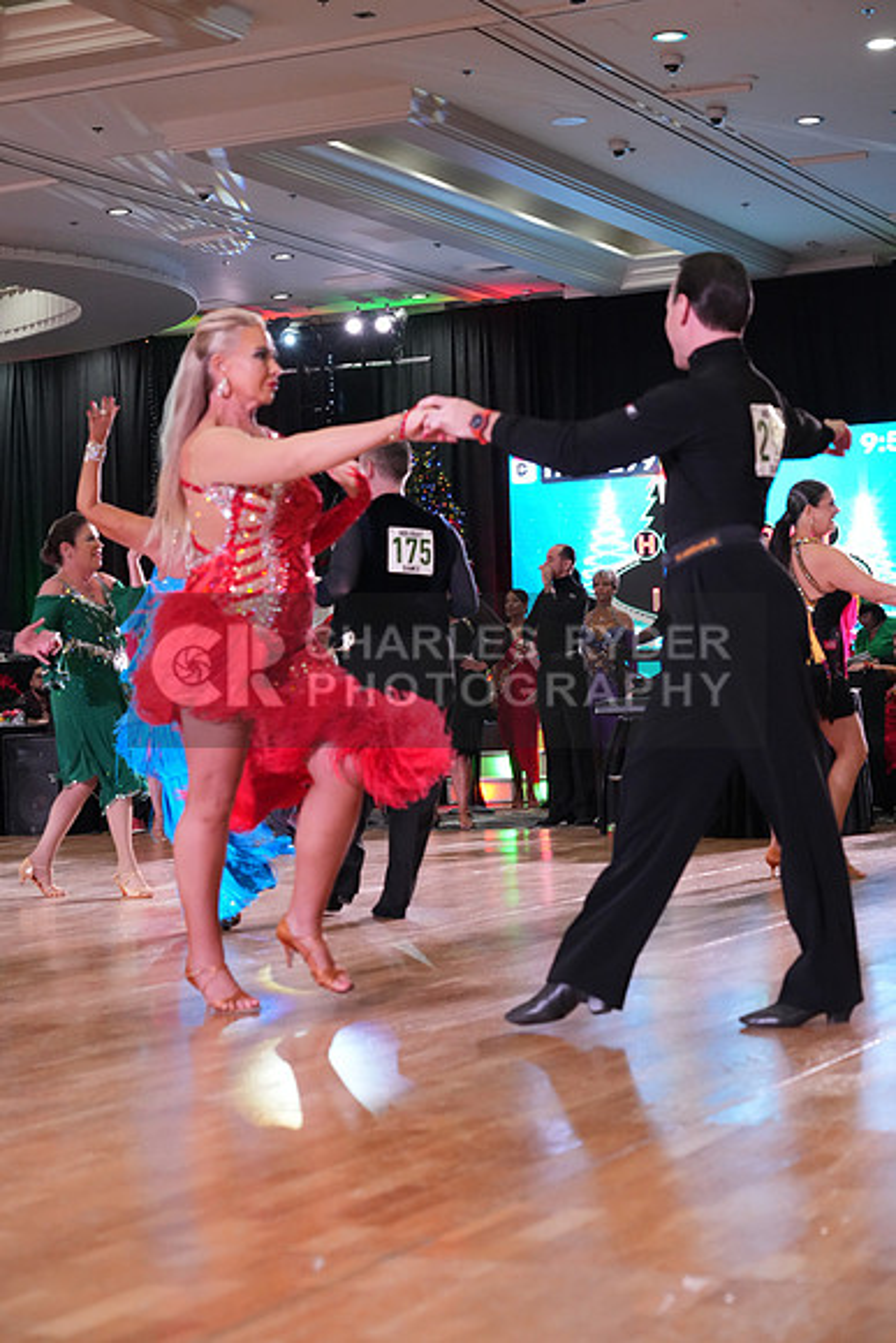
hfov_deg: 20.3
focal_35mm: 67
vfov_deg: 30.1
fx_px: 2500
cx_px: 448
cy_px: 672
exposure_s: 1/320
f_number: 5
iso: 5000
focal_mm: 67
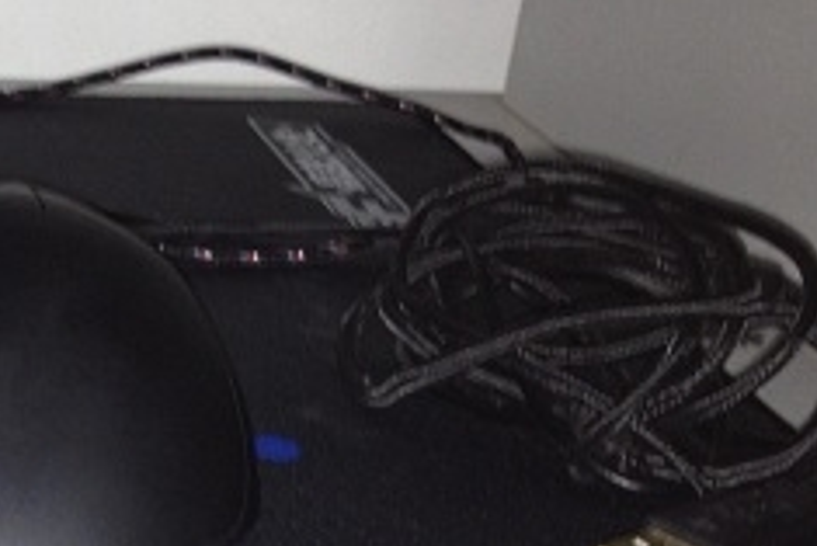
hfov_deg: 18.6
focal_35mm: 101
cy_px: 619
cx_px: -287
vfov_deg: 13.3
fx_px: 2293
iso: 100
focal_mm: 4.28
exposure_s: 1/17
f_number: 2.4
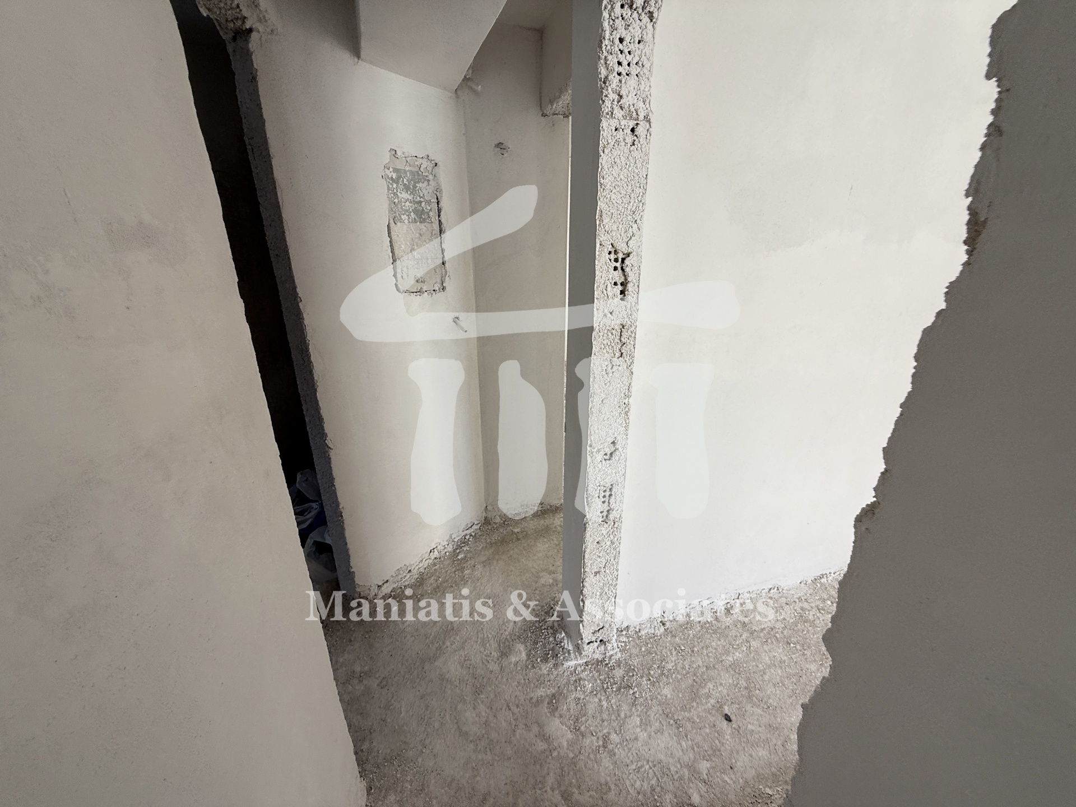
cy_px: 404
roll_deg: +0.2
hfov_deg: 102.1
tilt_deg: -21.7
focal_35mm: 14
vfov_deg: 85.7
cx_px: 538
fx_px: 435
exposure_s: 1/121
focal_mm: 2.22
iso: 50
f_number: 2.2
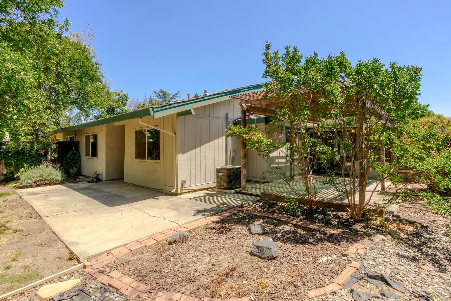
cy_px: 154
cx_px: 234
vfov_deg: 70.4
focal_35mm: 17
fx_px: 213
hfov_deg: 93.2
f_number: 8
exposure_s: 1/125
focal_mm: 11
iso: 100
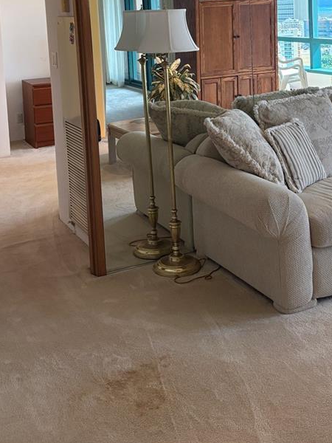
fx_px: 665
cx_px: 201
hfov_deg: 28.0
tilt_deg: -5.2
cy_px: 69
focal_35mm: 52
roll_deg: +1.8
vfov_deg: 35.3
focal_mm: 5.96
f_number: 1.6
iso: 125
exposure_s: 1/120
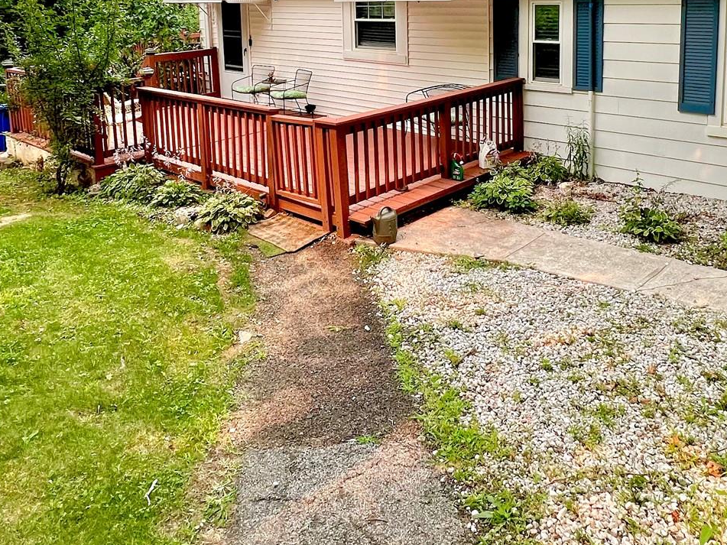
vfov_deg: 46.0
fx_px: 588
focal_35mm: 28
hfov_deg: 63.2
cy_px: 77
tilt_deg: -8.2
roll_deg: +0.4
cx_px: 408
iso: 32
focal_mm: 1.57
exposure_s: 1/266
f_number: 1.8
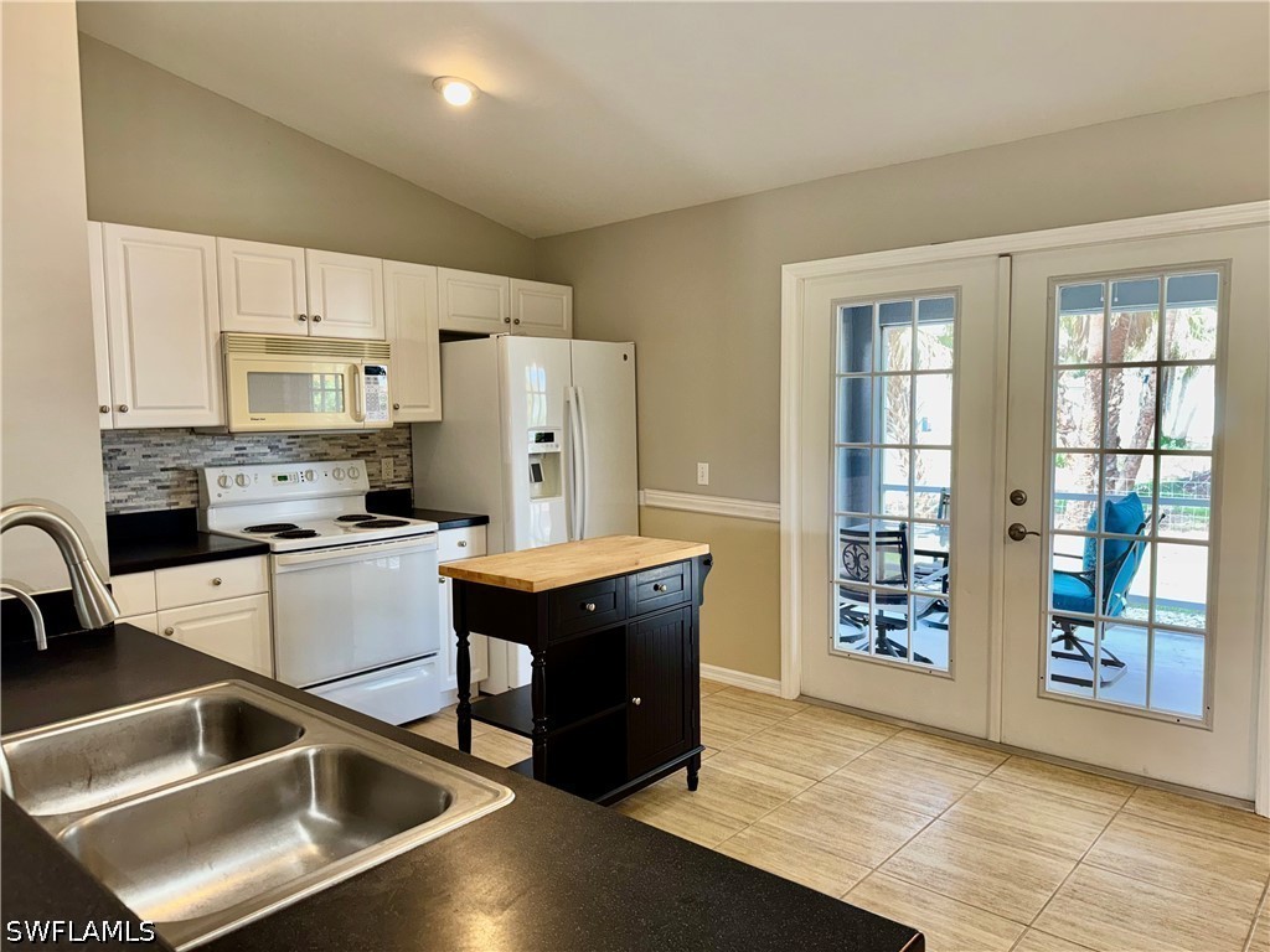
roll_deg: +0.6
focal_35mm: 24
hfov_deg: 71.6
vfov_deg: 56.8
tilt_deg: -5.1
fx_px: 881
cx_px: 635
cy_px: 476
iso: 125
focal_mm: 6.76
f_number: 1.78
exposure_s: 1/120
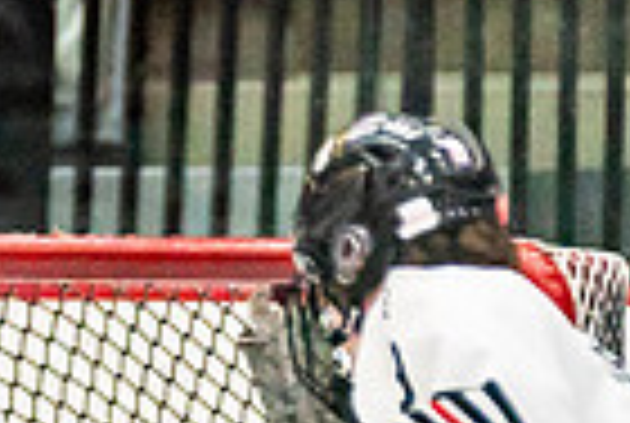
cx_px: -211
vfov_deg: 1.5
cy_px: 831
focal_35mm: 947
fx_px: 16608
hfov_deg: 2.2
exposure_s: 1/1250
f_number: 2.8
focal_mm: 143
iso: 3200
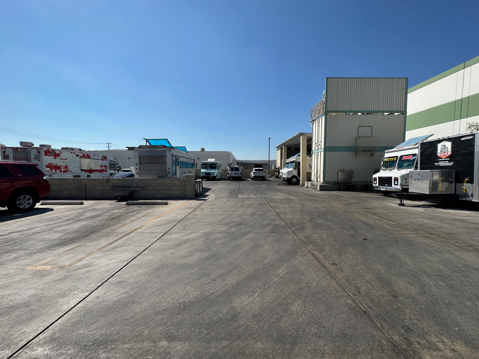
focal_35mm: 14
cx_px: 240
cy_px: 180
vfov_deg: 85.7
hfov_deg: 102.1
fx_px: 194
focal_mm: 2.22
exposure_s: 1/4000
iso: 50
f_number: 2.2
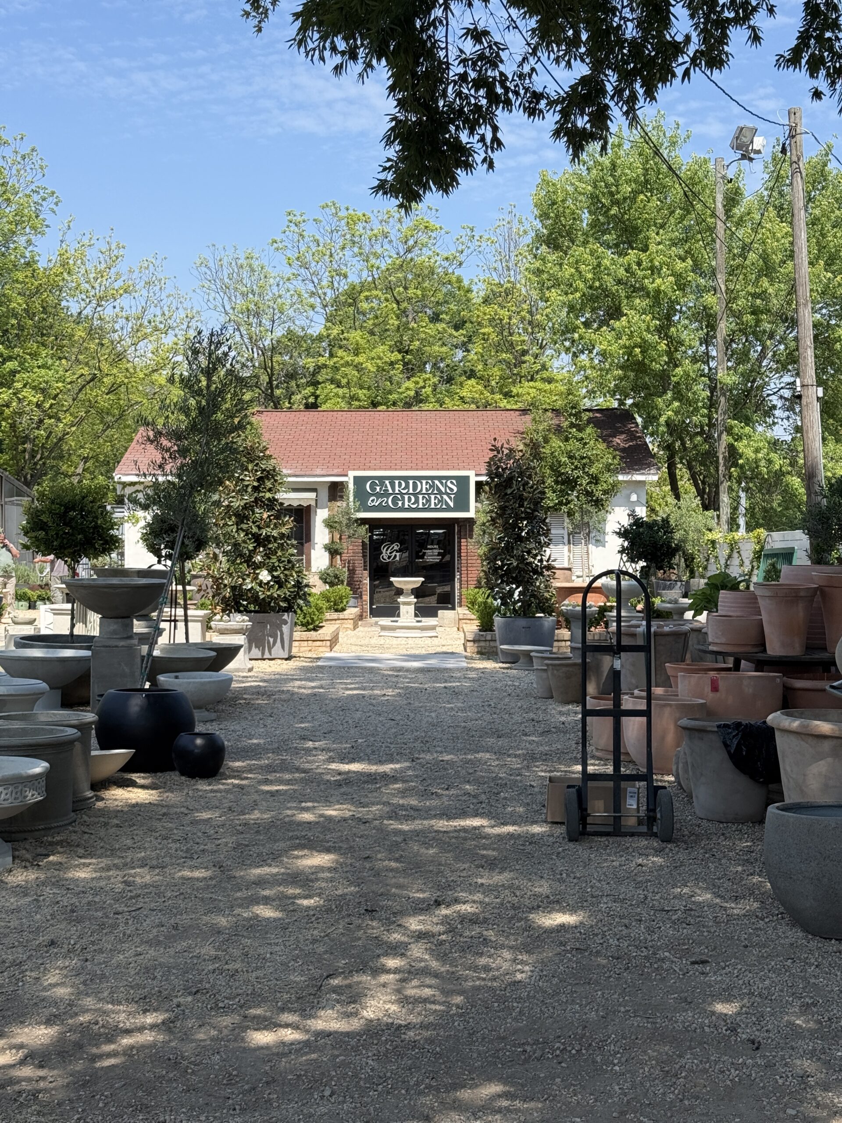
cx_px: 421
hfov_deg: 30.3
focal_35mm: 48
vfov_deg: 39.7
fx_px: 1557
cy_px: 562
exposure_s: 1/2865
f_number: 1.78
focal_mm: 6.76
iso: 64
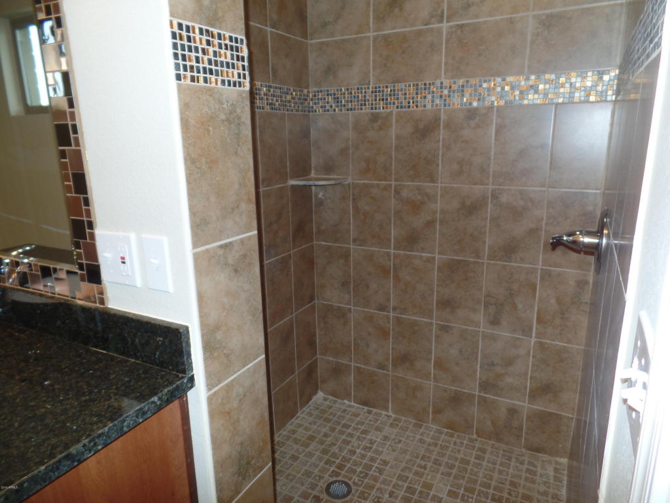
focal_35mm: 23
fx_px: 445
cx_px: 335
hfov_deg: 73.9
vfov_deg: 58.9
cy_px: 252
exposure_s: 1/30
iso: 100
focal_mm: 4.1
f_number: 2.8
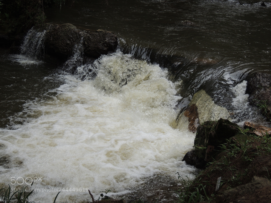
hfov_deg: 27.8
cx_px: 136
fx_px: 548
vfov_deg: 21.0
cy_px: 102
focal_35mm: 70
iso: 100
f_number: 3.9
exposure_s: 1/400
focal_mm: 12.4
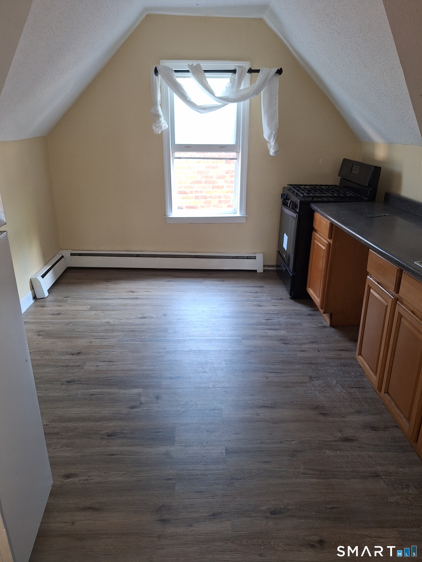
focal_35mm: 23
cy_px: 281
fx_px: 374
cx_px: 211
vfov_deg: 73.9
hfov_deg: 58.9
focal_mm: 5.54
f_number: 1.8
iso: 25
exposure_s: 1/40
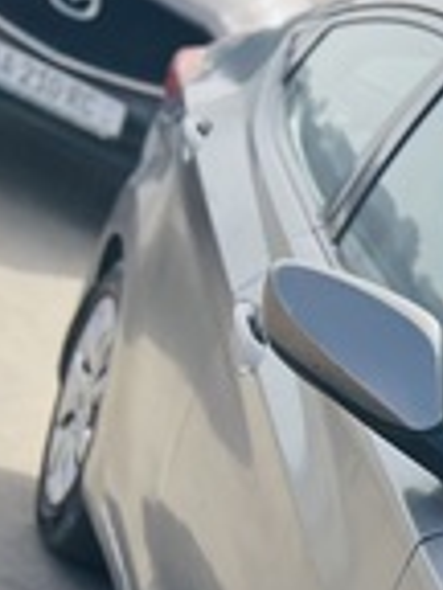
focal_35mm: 108
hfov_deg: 12.3
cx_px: 845
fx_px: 1843
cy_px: 1069
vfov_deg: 15.6
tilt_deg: -21.2
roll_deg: -31.0
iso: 50
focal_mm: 5.7
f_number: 1.5
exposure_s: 1/3077
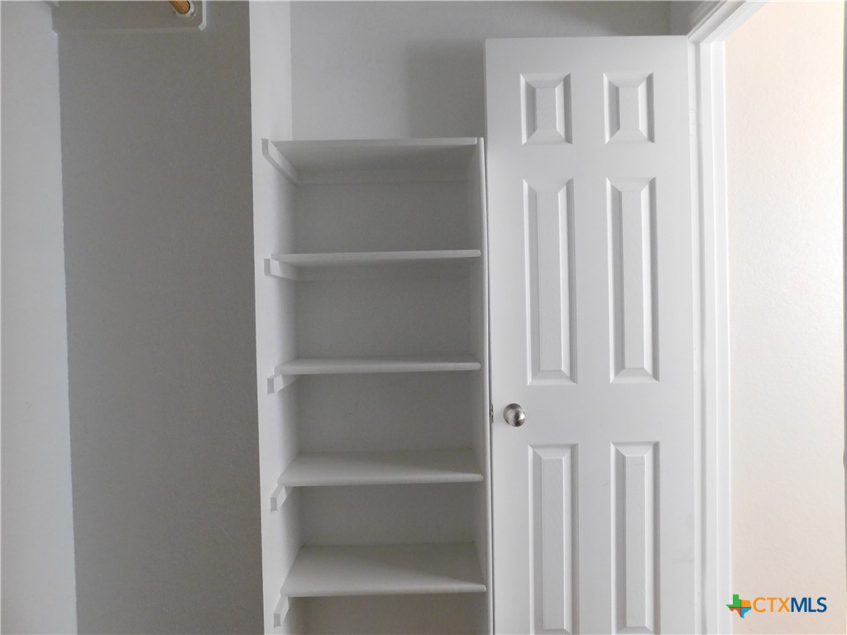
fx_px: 563
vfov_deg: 58.9
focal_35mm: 23
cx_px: 424
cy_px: 318
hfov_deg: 73.9
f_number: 3
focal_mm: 4
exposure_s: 1/10
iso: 400
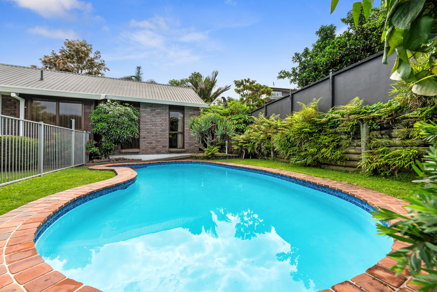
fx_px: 170
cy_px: 146
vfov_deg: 81.3
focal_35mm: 14
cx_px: 218
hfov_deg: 104.2
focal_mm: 14
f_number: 8
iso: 560
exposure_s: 1/500
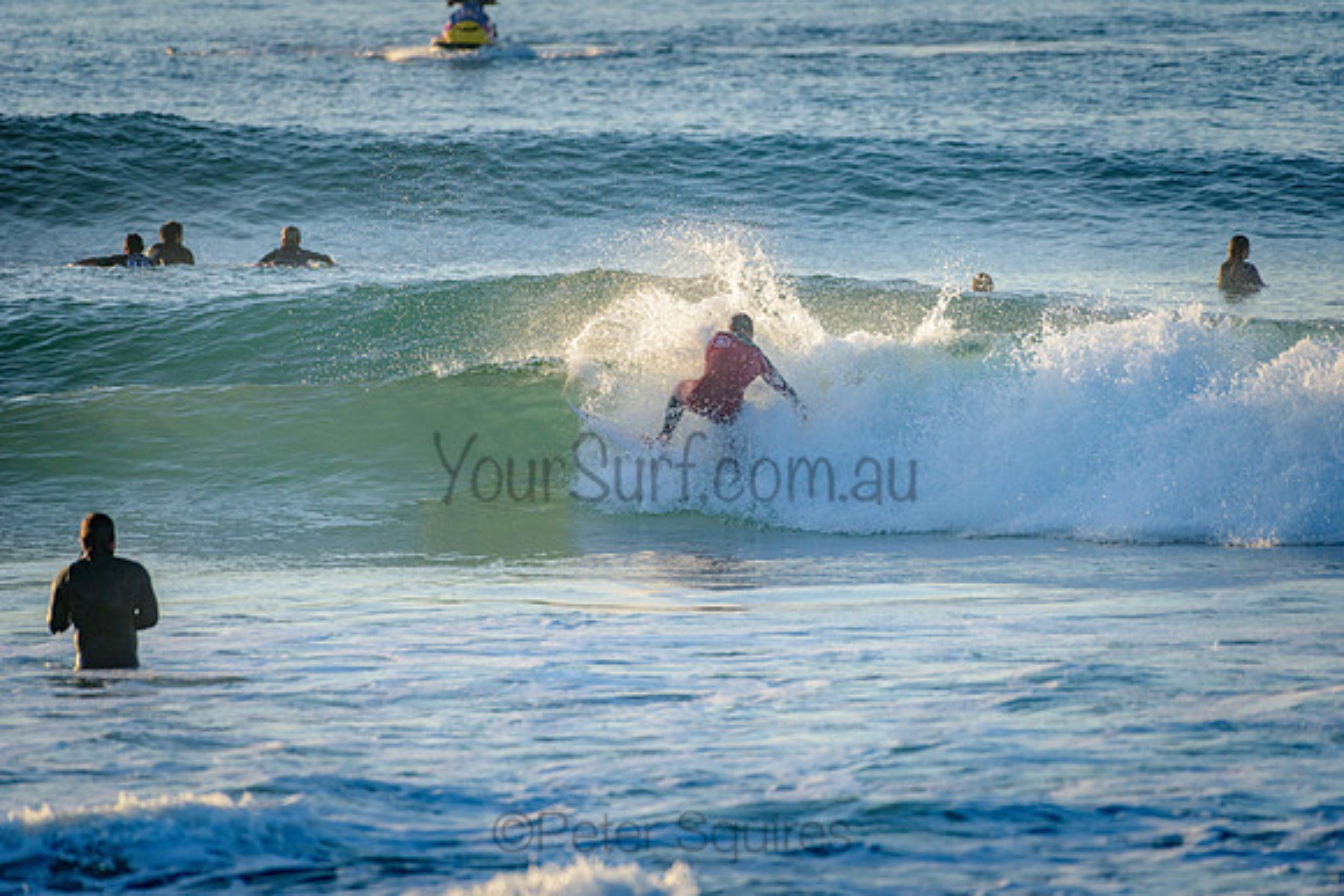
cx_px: 672
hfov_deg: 4.1
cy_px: 448
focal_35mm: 500
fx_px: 18670
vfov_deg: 2.8
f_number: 5.6
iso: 450
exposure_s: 1/2000
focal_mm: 500
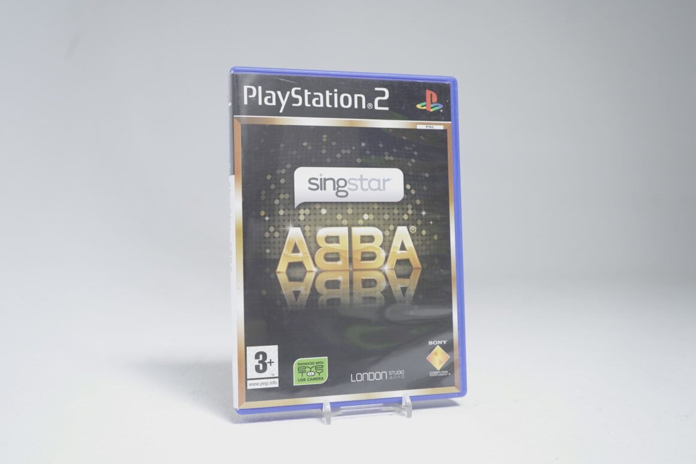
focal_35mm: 35
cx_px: 350
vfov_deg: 37.8
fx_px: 677
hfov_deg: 54.4
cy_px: 230
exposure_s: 1/15
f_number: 5.6
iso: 640
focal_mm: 34
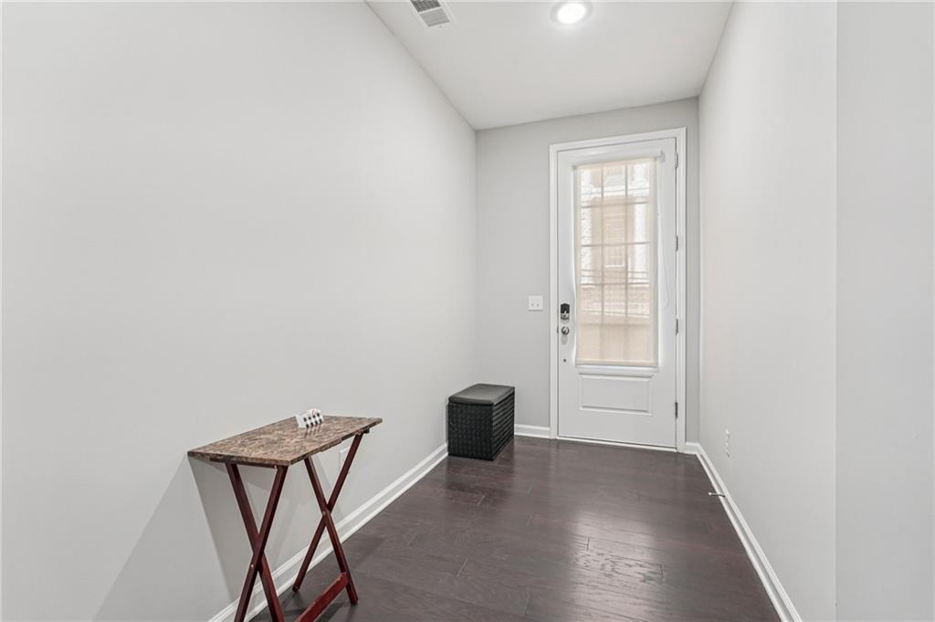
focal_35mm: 16
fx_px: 428
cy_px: 311
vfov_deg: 72.0
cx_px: 468
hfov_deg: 95.0
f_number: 8
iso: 800
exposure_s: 1/10
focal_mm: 16.5
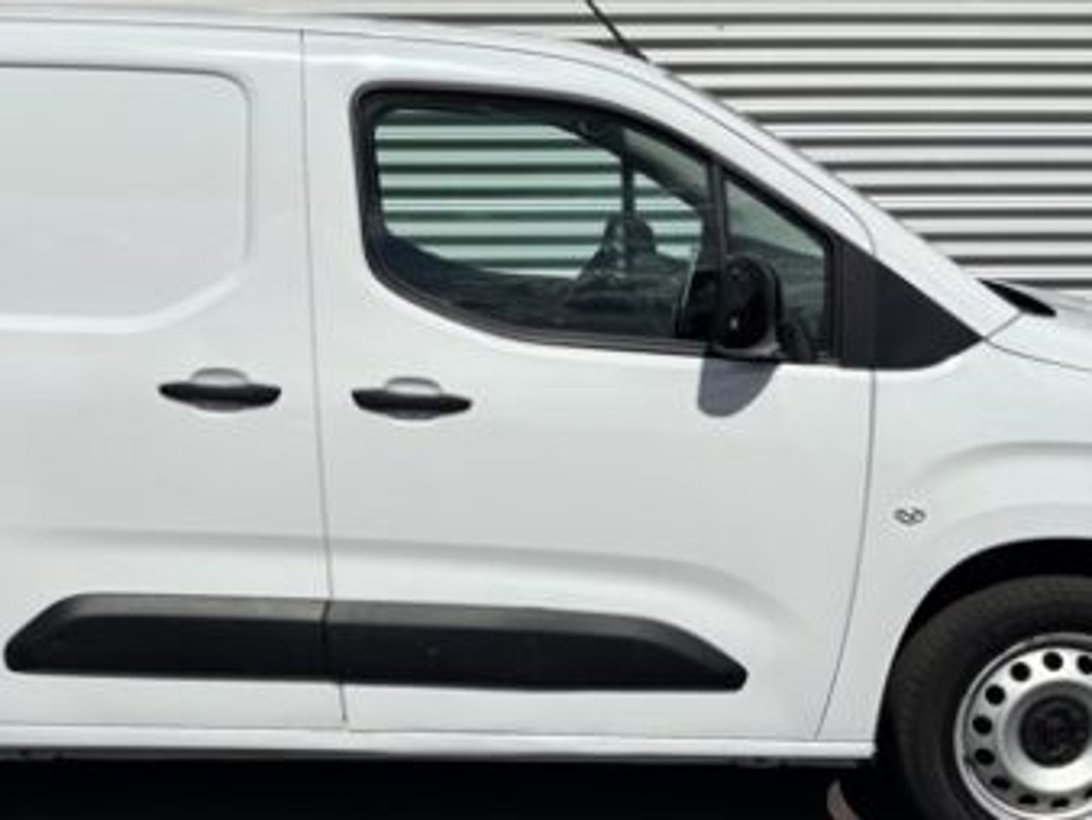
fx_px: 1863
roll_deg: -0.1
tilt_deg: -11.7
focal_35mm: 59
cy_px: 513
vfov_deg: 24.8
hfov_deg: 32.6
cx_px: 439
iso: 50
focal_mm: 5.96
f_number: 1.6
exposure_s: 1/10989
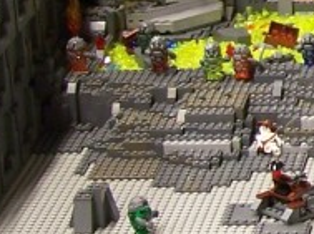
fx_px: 2508
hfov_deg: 6.8
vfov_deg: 5.3
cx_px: 721
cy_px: 51
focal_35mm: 277
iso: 80
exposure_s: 1/2
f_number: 3
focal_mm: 8.5
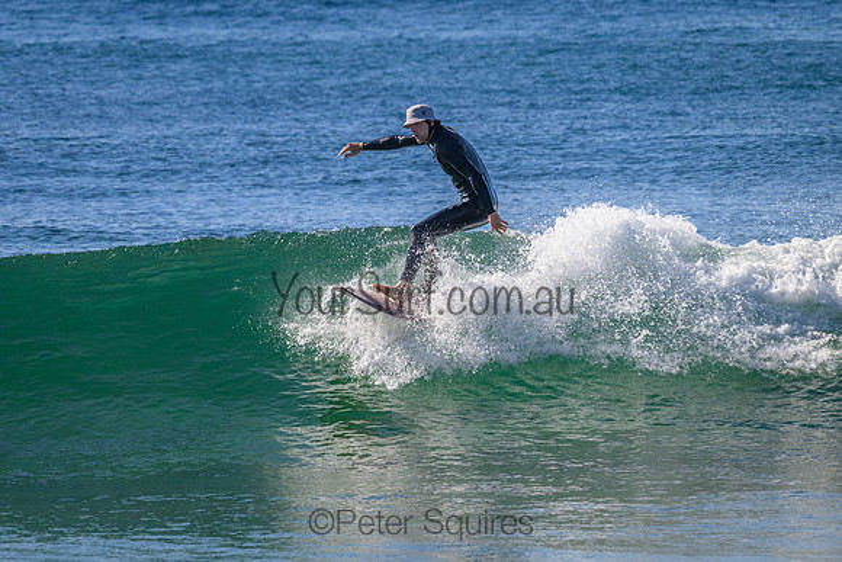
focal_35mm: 672
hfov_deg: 3.1
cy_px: 229
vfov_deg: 2.0
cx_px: 360
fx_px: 15723
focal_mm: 530
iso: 1250
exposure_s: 1/2000
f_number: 11
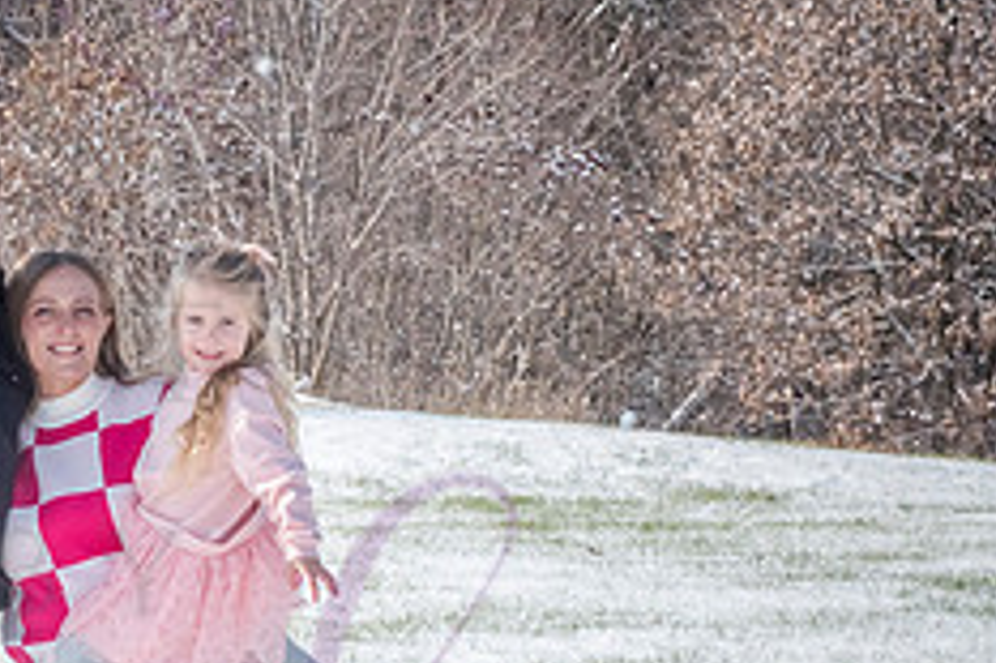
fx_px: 5502
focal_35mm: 199
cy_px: 562
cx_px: 167
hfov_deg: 10.3
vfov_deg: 6.9
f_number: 14
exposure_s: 1/1000
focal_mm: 80
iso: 640
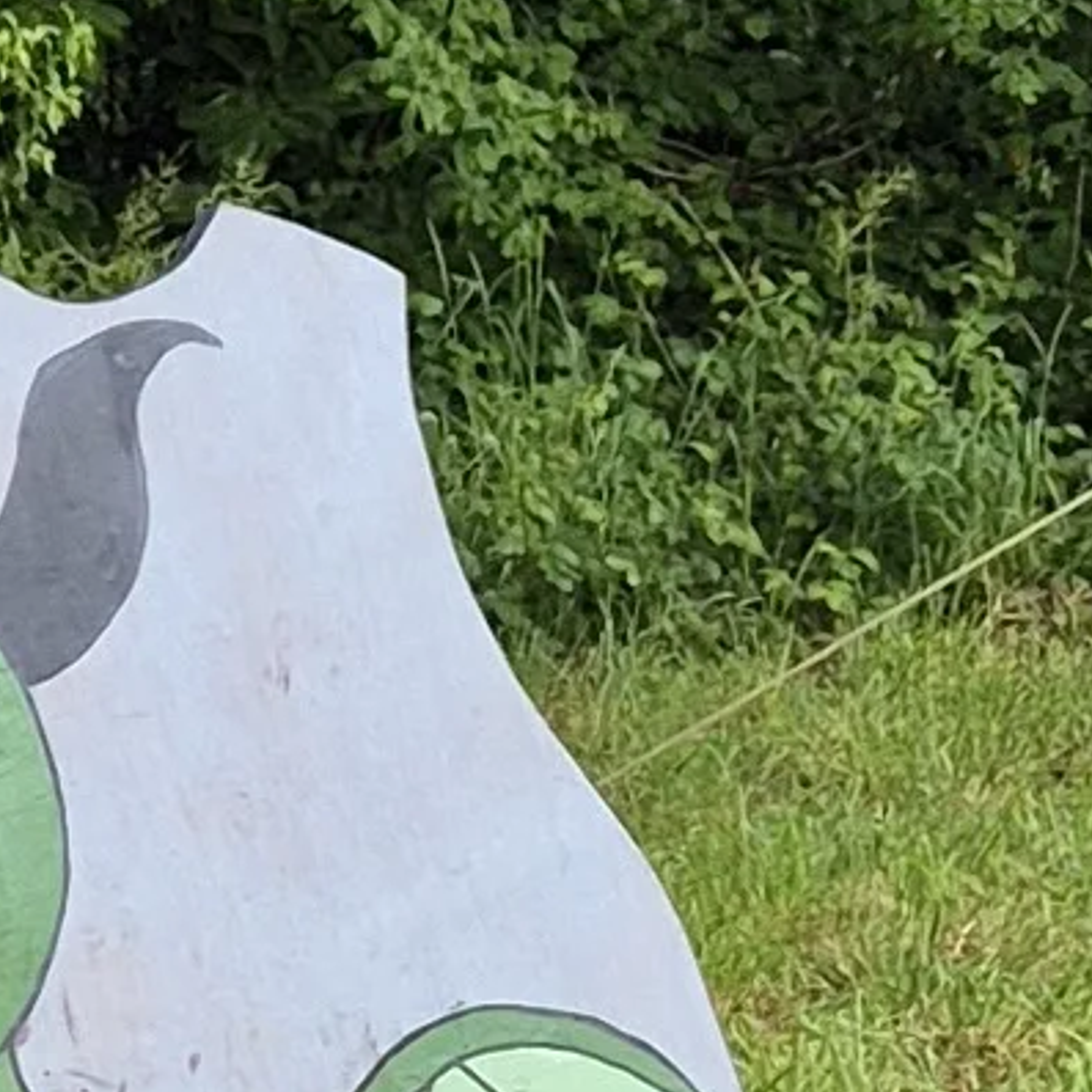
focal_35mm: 205
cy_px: 1857
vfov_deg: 8.3
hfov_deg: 8.5
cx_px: -74
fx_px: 7317
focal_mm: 5.4
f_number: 1.8
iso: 40
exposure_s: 1/180
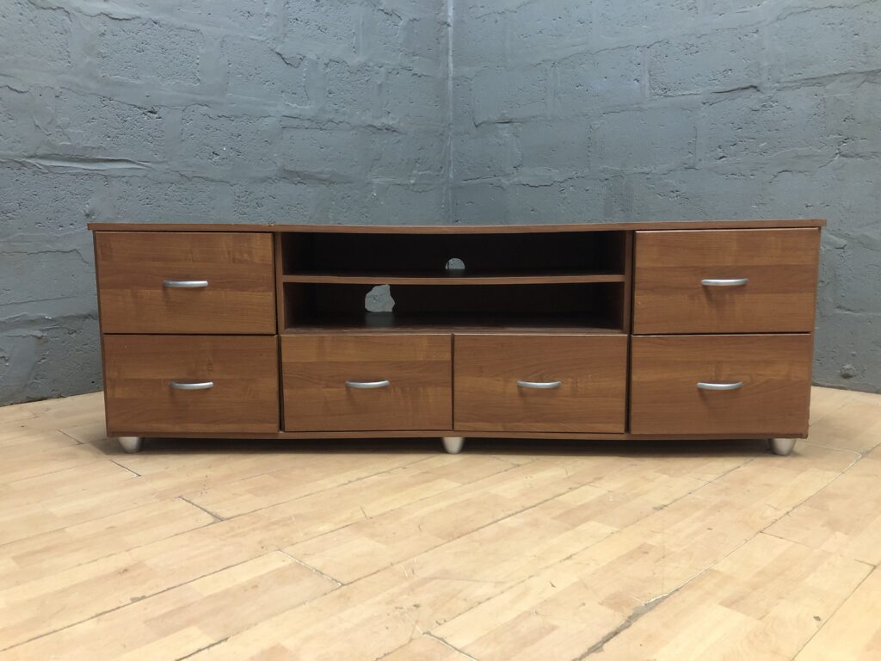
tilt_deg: -8.0
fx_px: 713
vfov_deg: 49.7
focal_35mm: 28
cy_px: 330
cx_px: 440
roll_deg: +0.1
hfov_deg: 63.4
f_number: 1.8
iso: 100
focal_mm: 3.99
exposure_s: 1/13
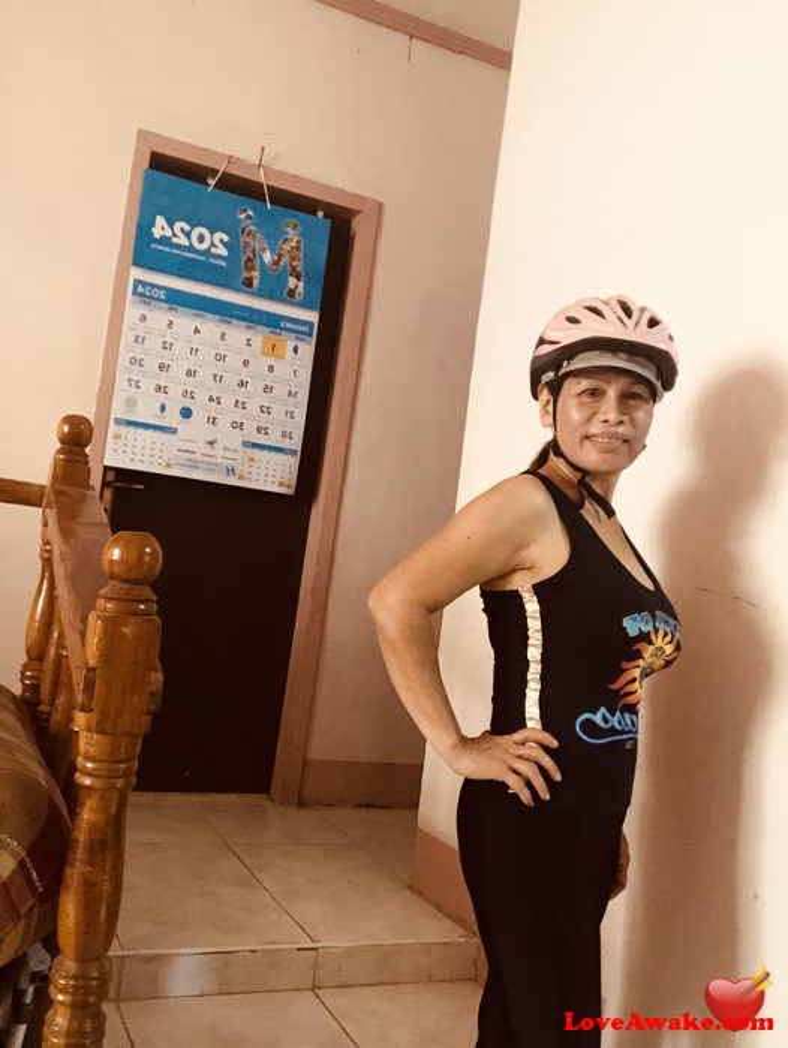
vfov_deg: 56.8
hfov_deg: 44.2
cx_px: 394
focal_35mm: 32
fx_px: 970
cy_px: 524
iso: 640
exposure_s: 1/15
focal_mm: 2.87
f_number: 2.2
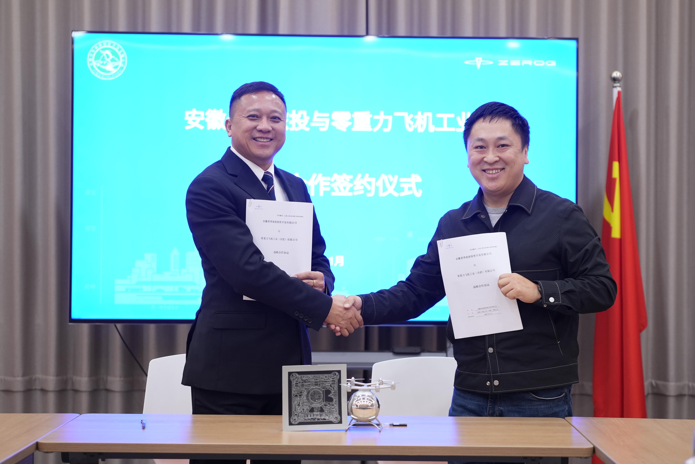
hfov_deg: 27.0
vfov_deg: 18.2
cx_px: 348
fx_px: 1448
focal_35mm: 75
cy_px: 232
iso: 640
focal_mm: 50
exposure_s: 1/160
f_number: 2.2
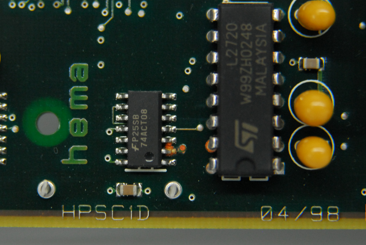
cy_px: 119
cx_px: 120
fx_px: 1962
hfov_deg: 10.6
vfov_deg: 7.1
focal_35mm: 193
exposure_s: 1/80
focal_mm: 85
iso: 800
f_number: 4
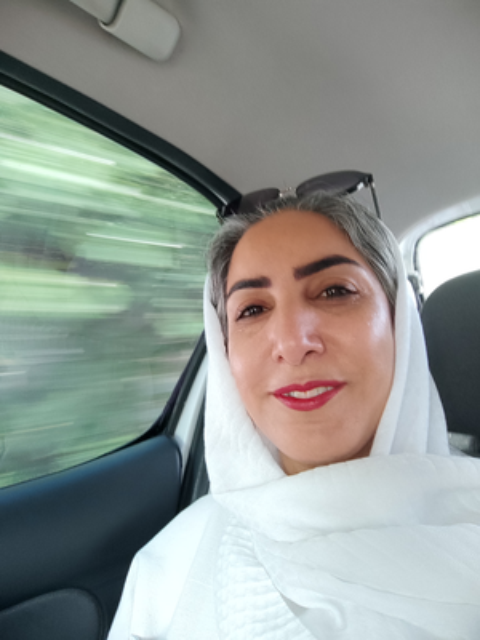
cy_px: 320
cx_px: 240
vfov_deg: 84.7
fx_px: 351
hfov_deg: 68.7
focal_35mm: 19
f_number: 2.45
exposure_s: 1/33
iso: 71
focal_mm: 3.27
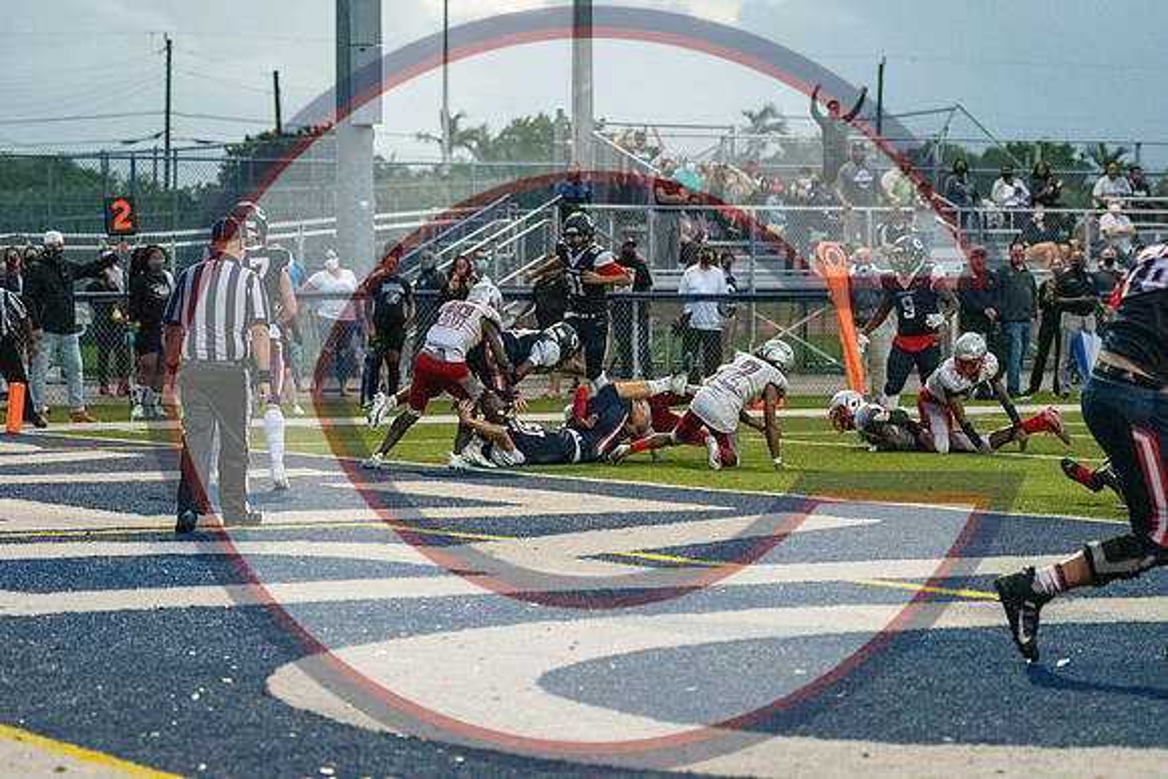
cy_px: 390
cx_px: 584
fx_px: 4186
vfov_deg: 10.6
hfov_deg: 15.9
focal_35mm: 129
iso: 14400
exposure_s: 1/2500
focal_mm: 86
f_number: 2.8
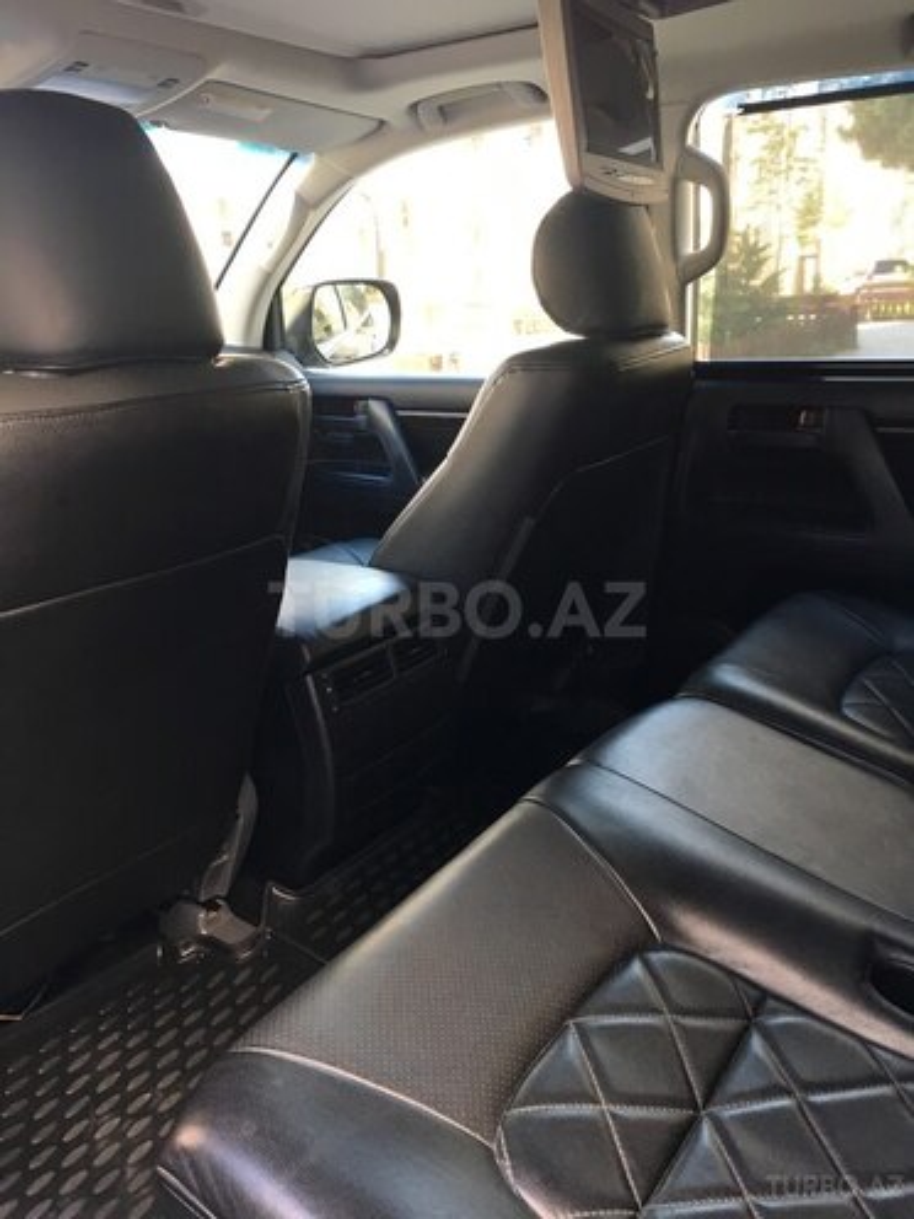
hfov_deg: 48.2
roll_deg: +0.6
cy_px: 610
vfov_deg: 61.7
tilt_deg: -14.2
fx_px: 1021
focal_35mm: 29
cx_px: 457
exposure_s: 1/33
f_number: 2.2
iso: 40
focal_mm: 4.15
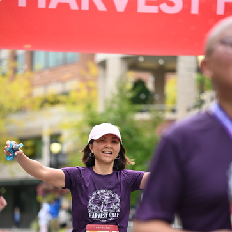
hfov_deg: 11.8
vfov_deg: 11.8
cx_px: 116
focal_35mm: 148
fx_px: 1122
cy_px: 165
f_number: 2.8
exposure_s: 1/2000
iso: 640
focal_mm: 115
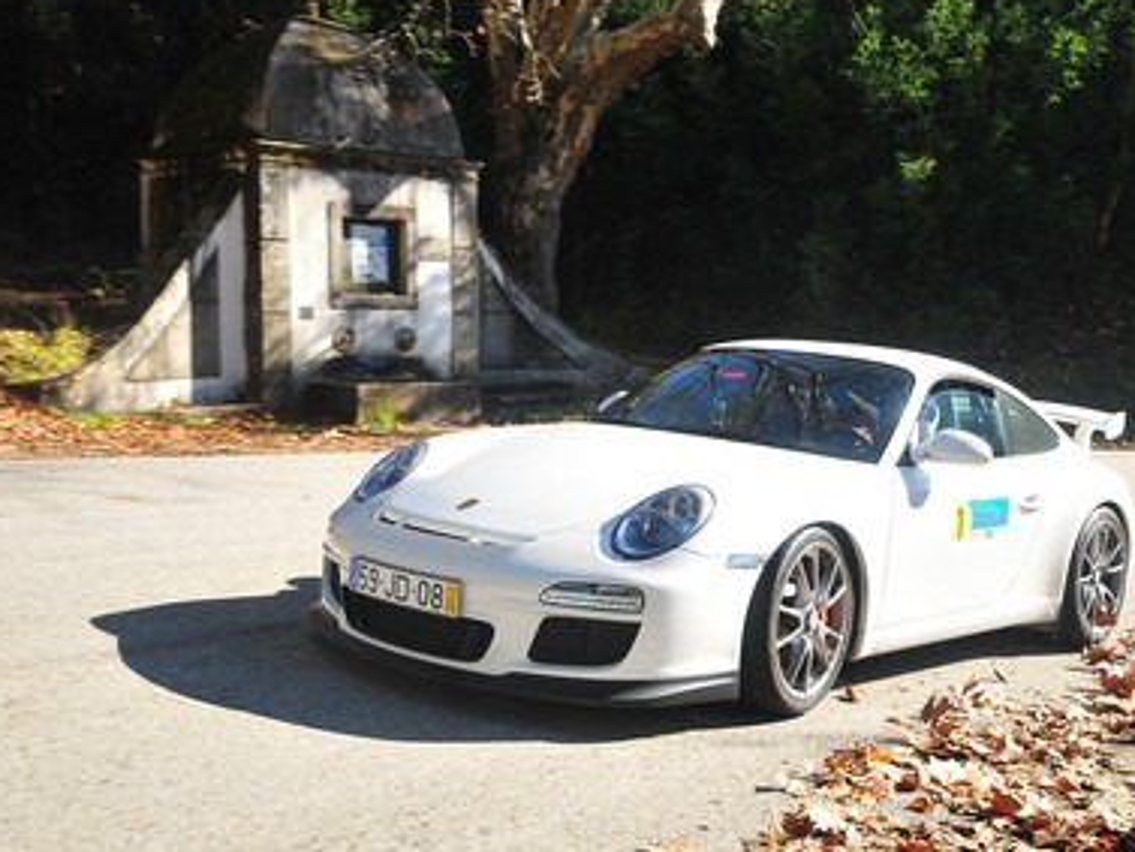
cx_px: 662
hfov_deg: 34.8
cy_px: 414
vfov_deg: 26.6
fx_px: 1804
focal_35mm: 55
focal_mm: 32
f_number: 5
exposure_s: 1/800
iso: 400
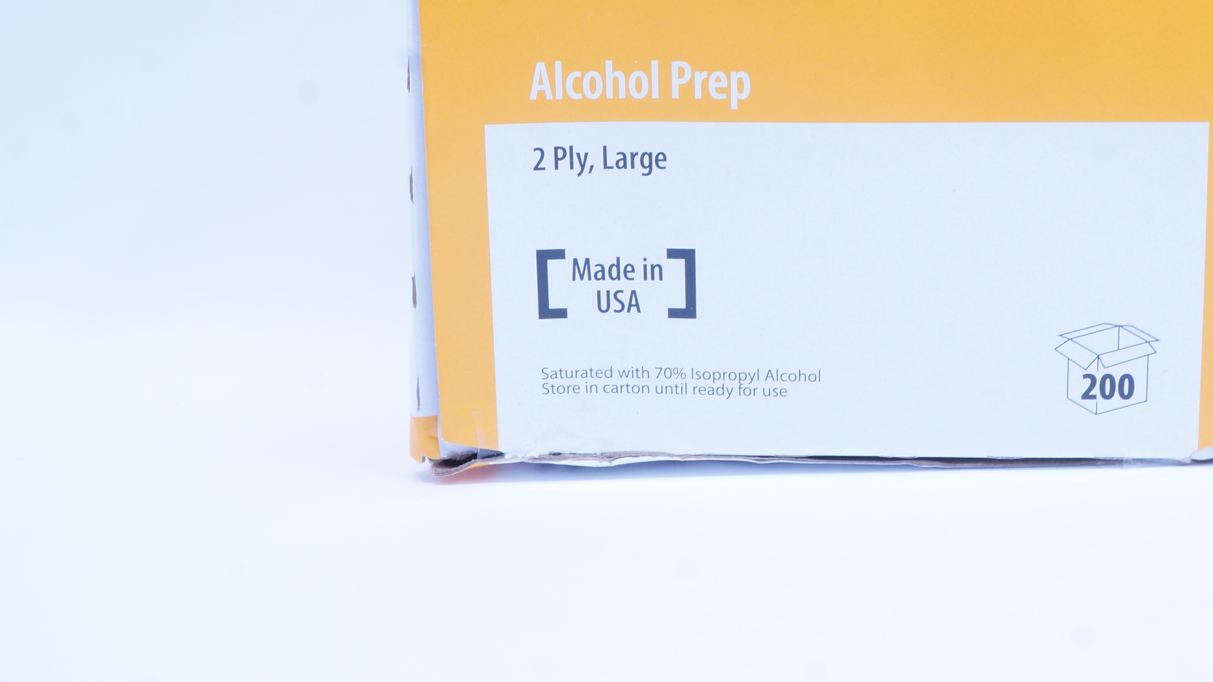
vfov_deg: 22.7
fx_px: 1673
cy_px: 125
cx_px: 840
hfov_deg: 39.2
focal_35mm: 52
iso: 400
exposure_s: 1/10
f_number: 13
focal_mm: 22
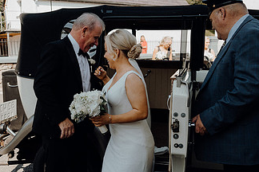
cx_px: 114
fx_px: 309
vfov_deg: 31.2
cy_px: 96
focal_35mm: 43
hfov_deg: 45.3
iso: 125
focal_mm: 24
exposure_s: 1/800
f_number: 3.2
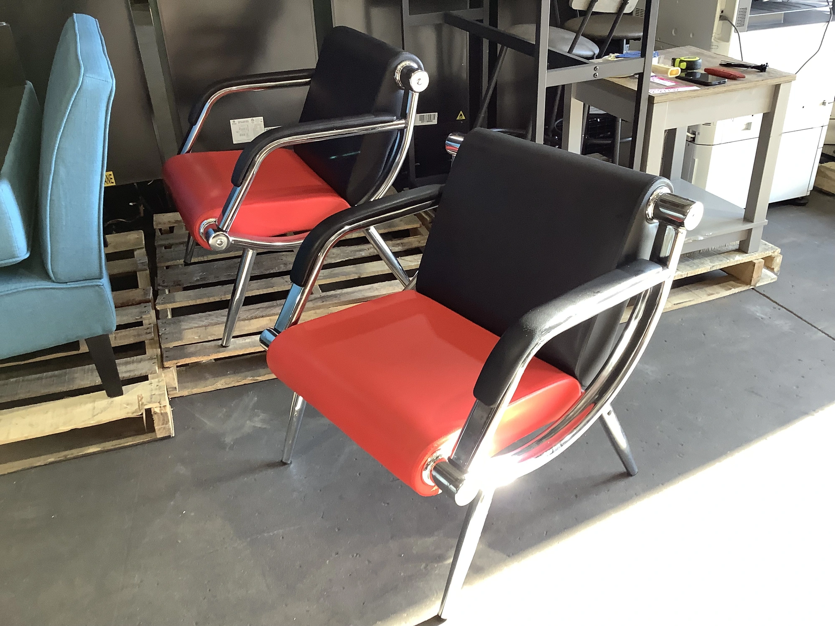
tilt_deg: -32.2
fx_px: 748
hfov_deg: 58.4
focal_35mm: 31
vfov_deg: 45.4
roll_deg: +3.1
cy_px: 313
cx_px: 418
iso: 100
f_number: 2.4
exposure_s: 1/60
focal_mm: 3.3
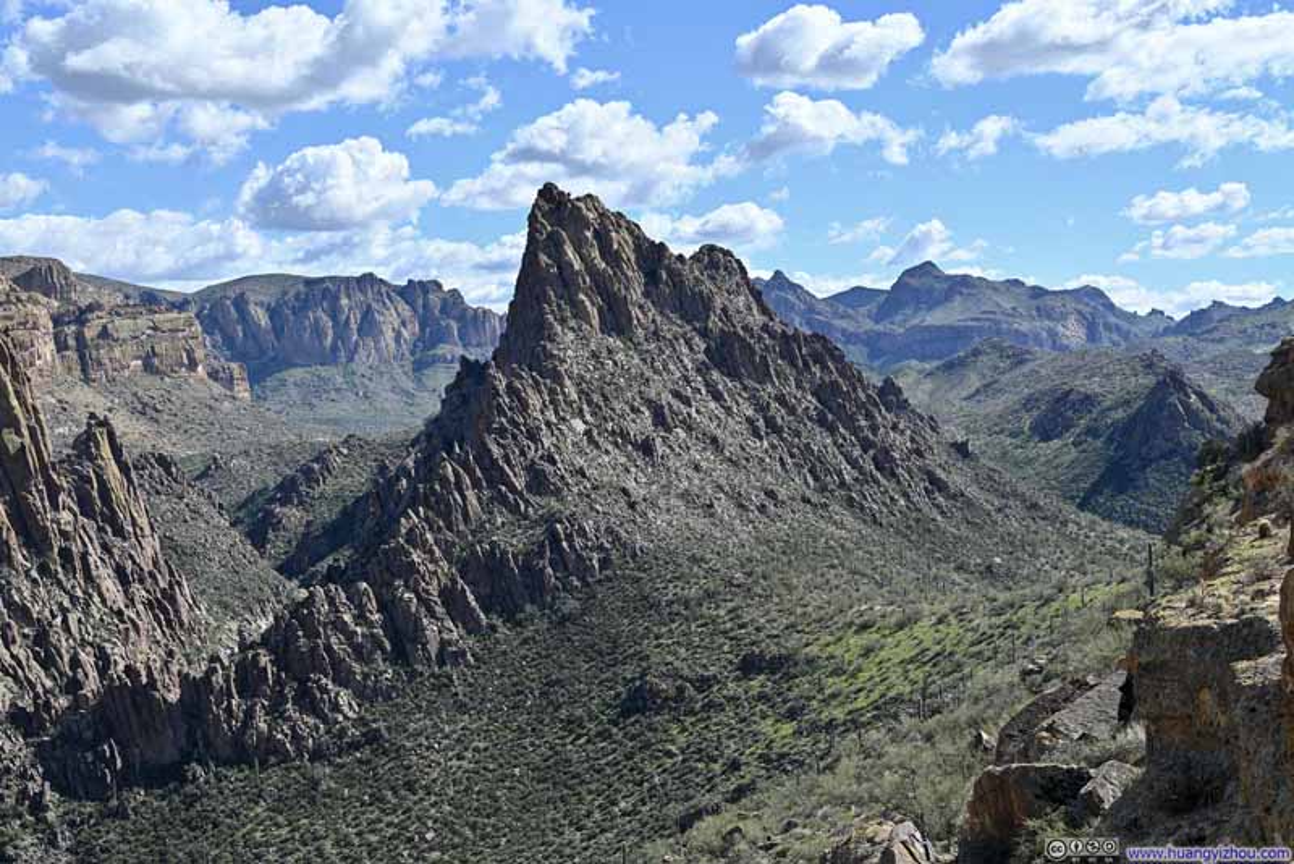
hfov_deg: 41.1
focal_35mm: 48
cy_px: 432
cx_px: 647
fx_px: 1726
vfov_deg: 28.1
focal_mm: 48
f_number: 5.6
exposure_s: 1/800
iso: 100
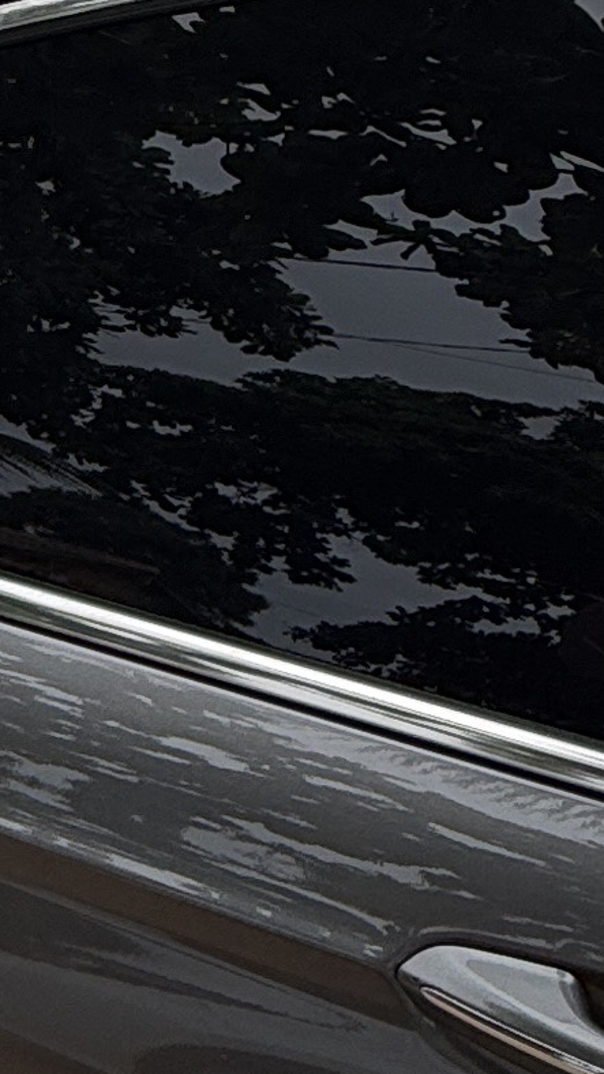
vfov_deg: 25.9
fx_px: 2222
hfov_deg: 14.1
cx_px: -402
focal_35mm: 78
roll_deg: -2.6
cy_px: 15
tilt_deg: -15.3
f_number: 2.2
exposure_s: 1/1534
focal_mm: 2.22
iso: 20
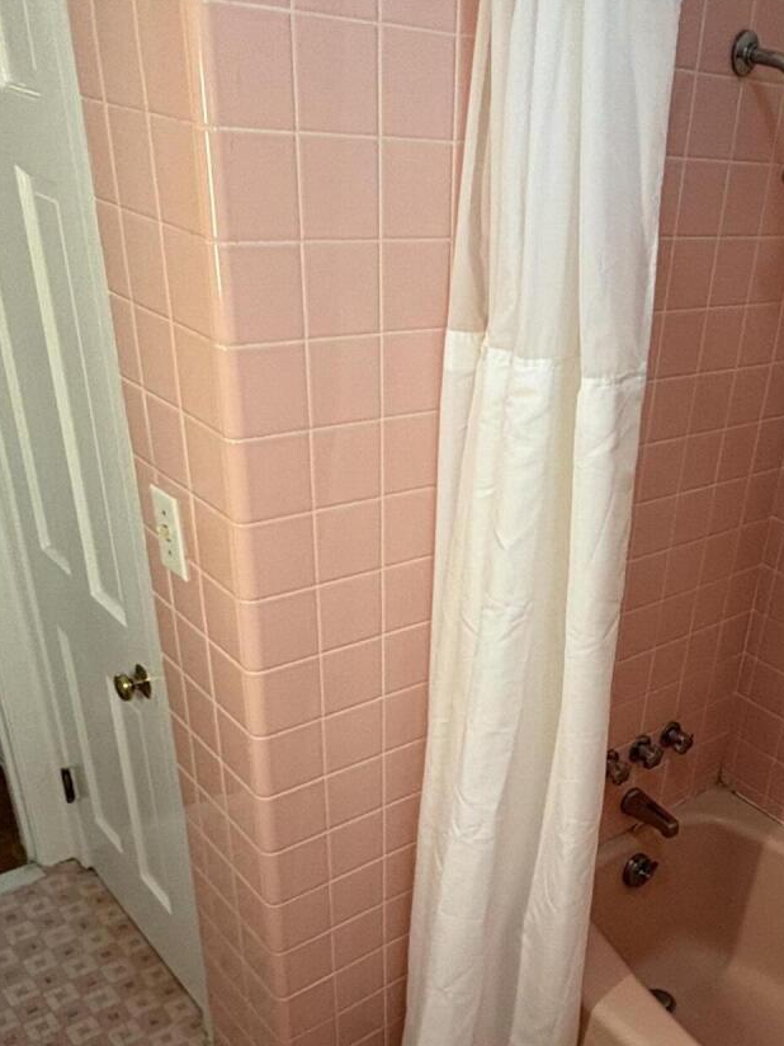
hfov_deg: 40.6
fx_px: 1027
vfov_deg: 52.5
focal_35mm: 34
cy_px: 732
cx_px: 592
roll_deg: -6.7
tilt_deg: -31.3
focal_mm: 2.22
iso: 250
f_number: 2.2
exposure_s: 1/60
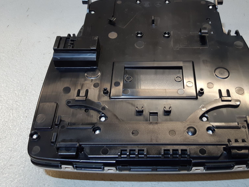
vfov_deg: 40.6
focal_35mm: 35
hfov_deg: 52.2
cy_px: 83
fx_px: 252
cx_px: 153
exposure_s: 1/50
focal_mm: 3.93
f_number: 1.7
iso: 64
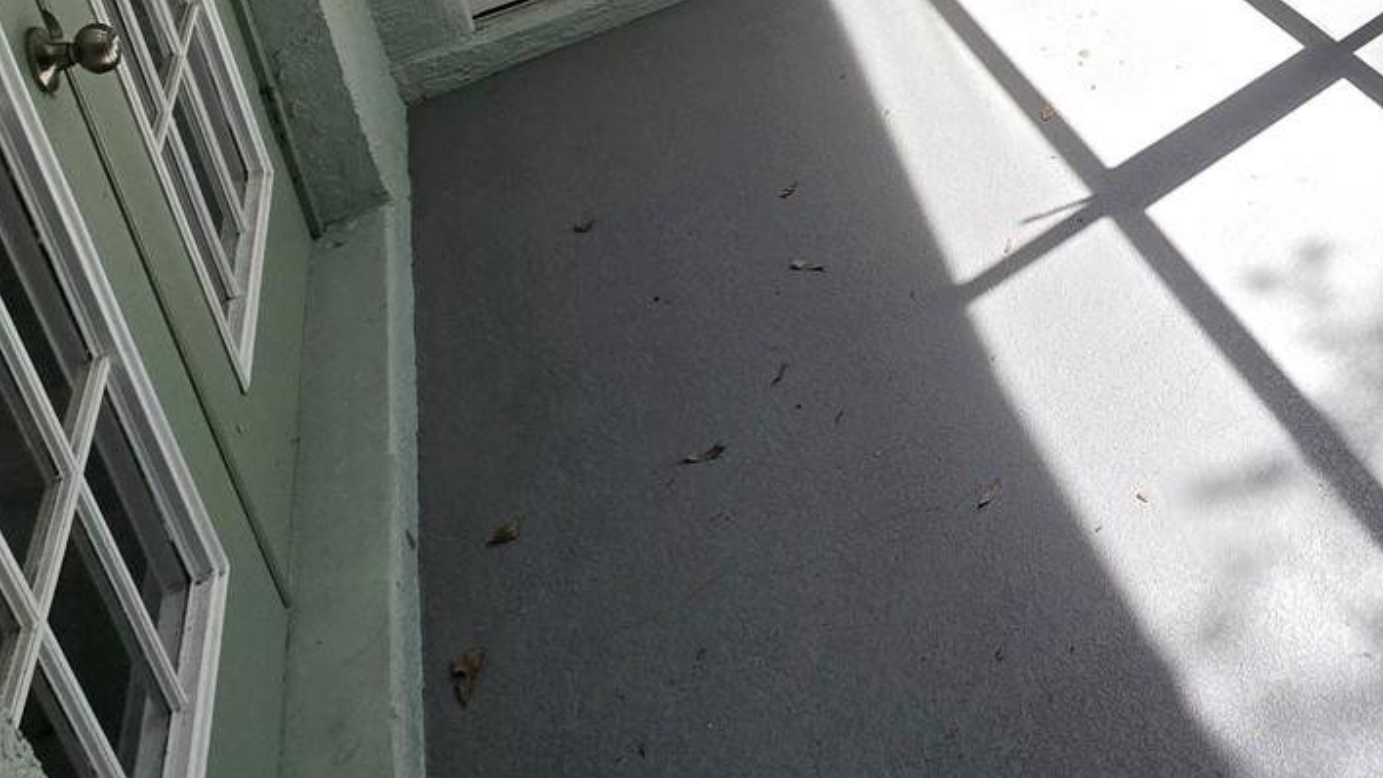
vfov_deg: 30.6
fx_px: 1173
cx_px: 1363
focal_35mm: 32
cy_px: -174
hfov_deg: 50.2
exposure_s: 1/352
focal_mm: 2.2
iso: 50
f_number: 2.2
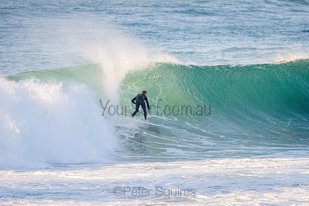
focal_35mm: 500
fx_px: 4292
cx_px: 154
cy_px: 103
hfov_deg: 4.1
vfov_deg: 2.8
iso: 400
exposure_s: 1/1600
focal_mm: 500
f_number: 5.6
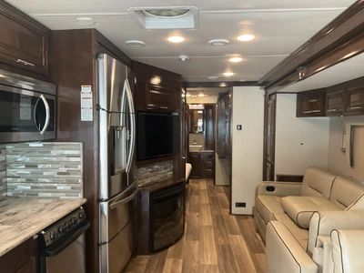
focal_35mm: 29
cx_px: 182
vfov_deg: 48.2
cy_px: 136
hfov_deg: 61.7
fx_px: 305
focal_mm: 3
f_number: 1.8
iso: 250
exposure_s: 1/60
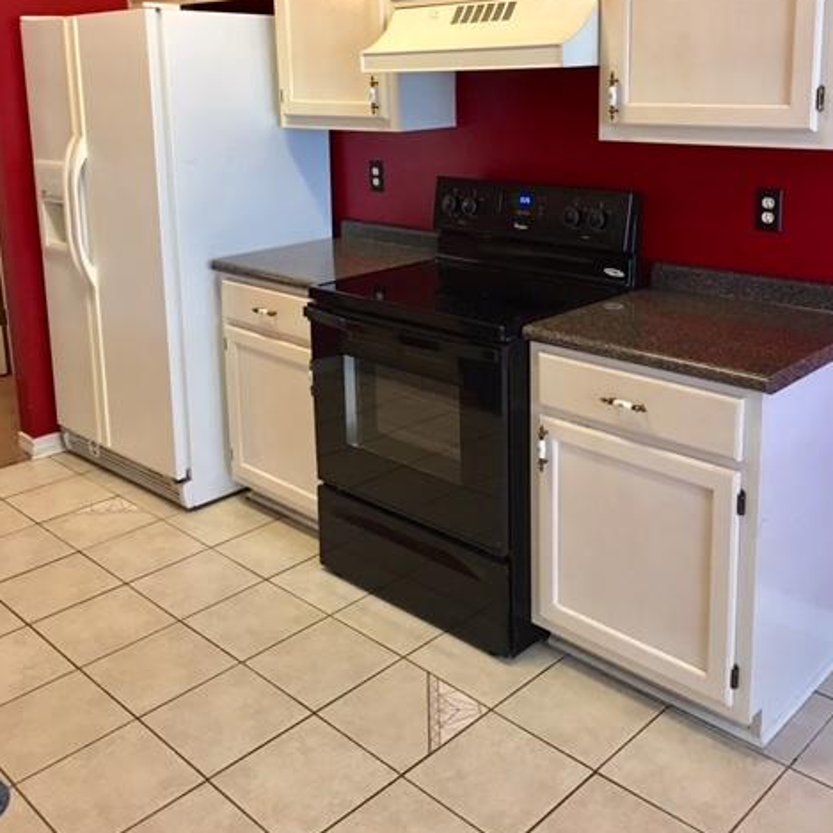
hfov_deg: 47.2
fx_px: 953
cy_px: 286
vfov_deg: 46.6
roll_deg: +1.2
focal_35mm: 35
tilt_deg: -11.8
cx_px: 421
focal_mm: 4.15
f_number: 2.2
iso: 80
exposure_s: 1/15
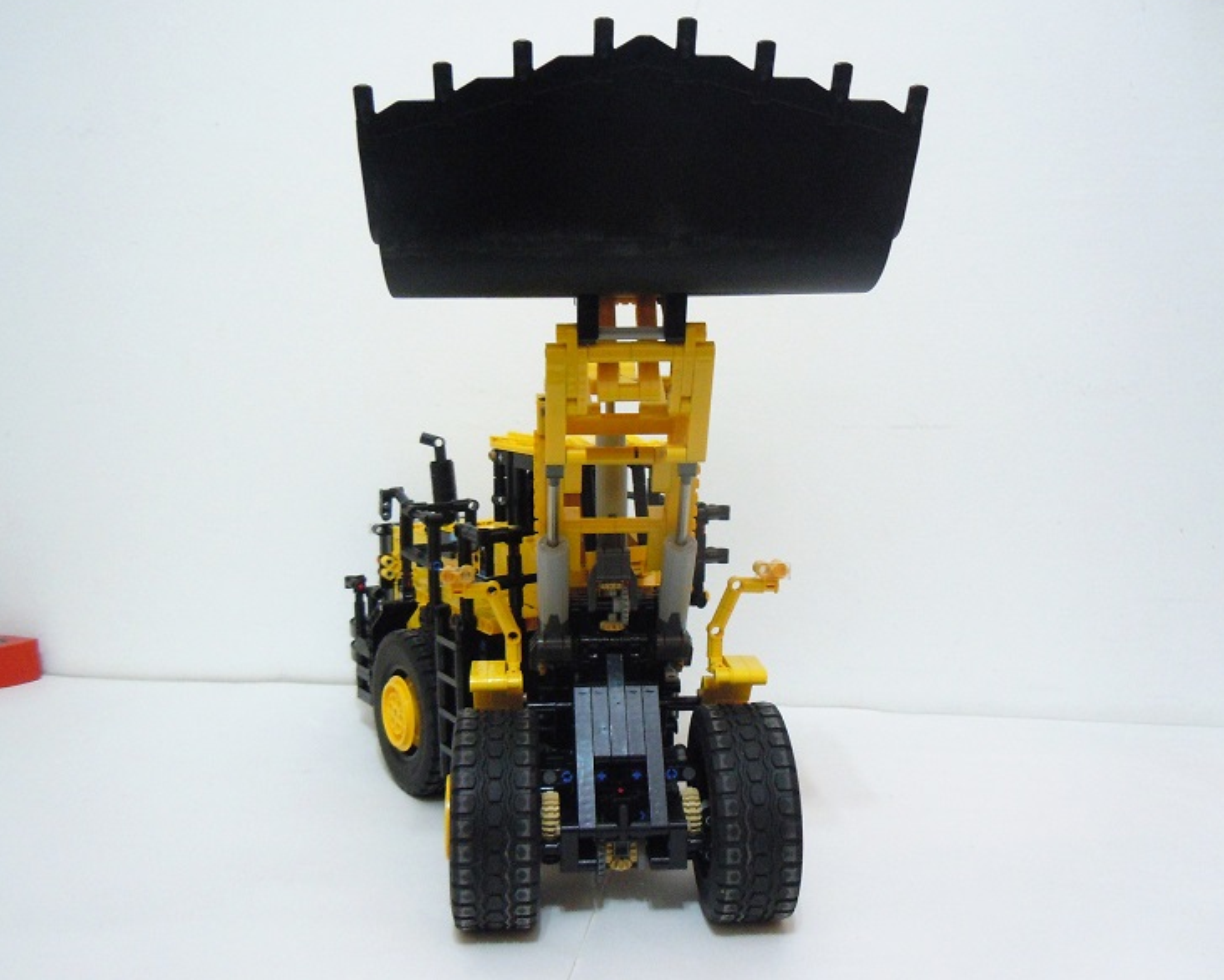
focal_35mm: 32
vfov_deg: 45.8
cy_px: 480
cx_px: 577
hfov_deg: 55.6
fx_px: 1160
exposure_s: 1/15
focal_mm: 5.4
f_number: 3.5
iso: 400
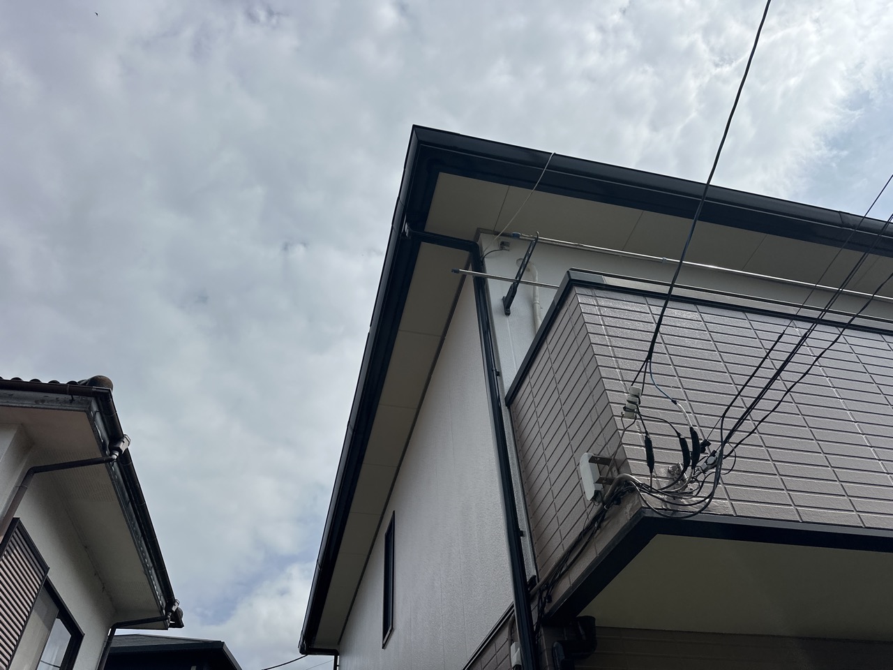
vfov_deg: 56.8
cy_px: 335
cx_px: 446
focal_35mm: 24
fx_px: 619
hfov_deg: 71.6
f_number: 1.78
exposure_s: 1/15625
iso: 80
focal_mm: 6.86
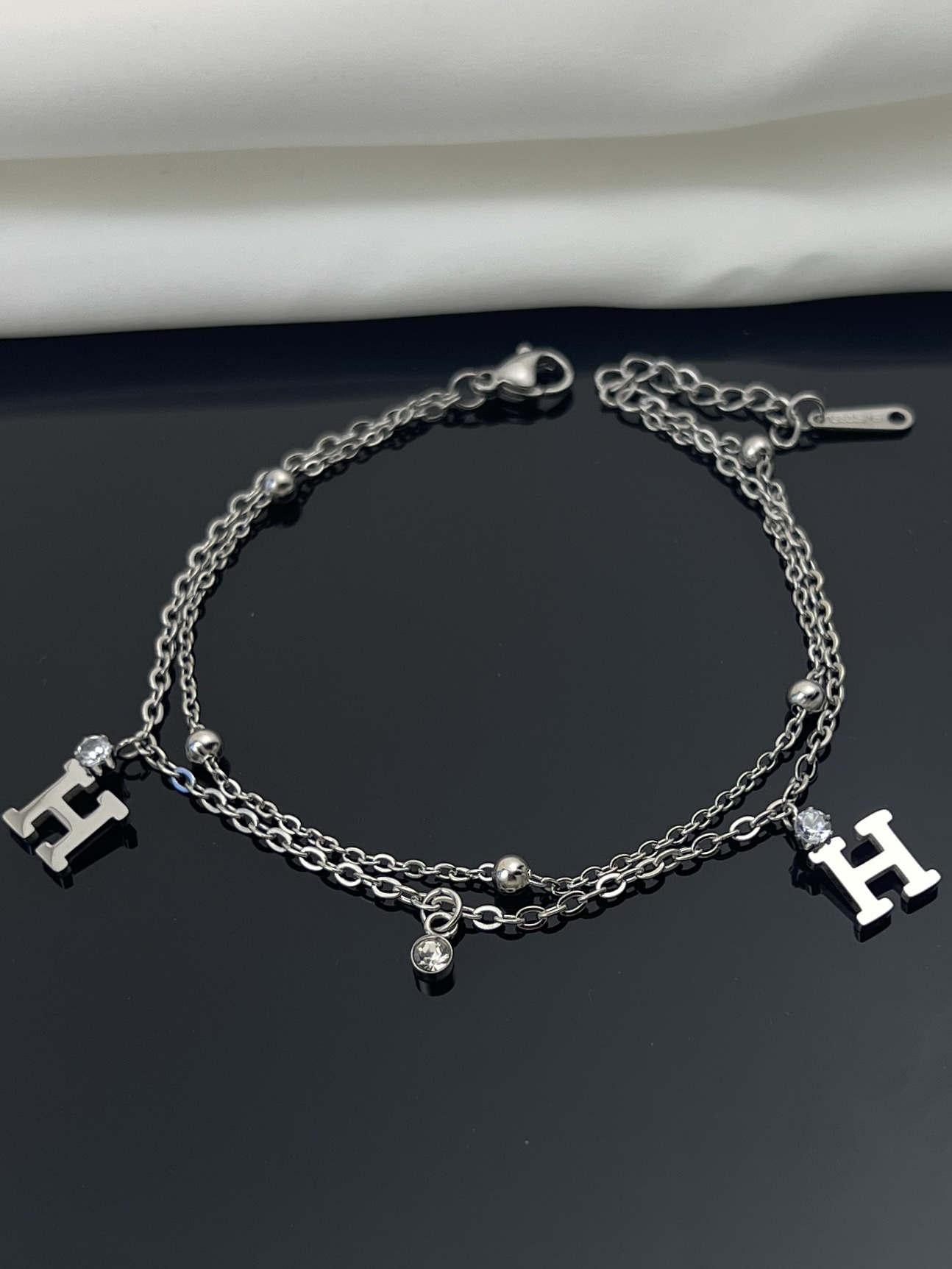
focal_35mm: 26
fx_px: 953
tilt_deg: -54.0
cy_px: 634
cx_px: 476
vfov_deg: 67.3
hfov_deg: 53.1
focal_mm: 5.7
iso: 50
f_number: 1.5
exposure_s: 1/355
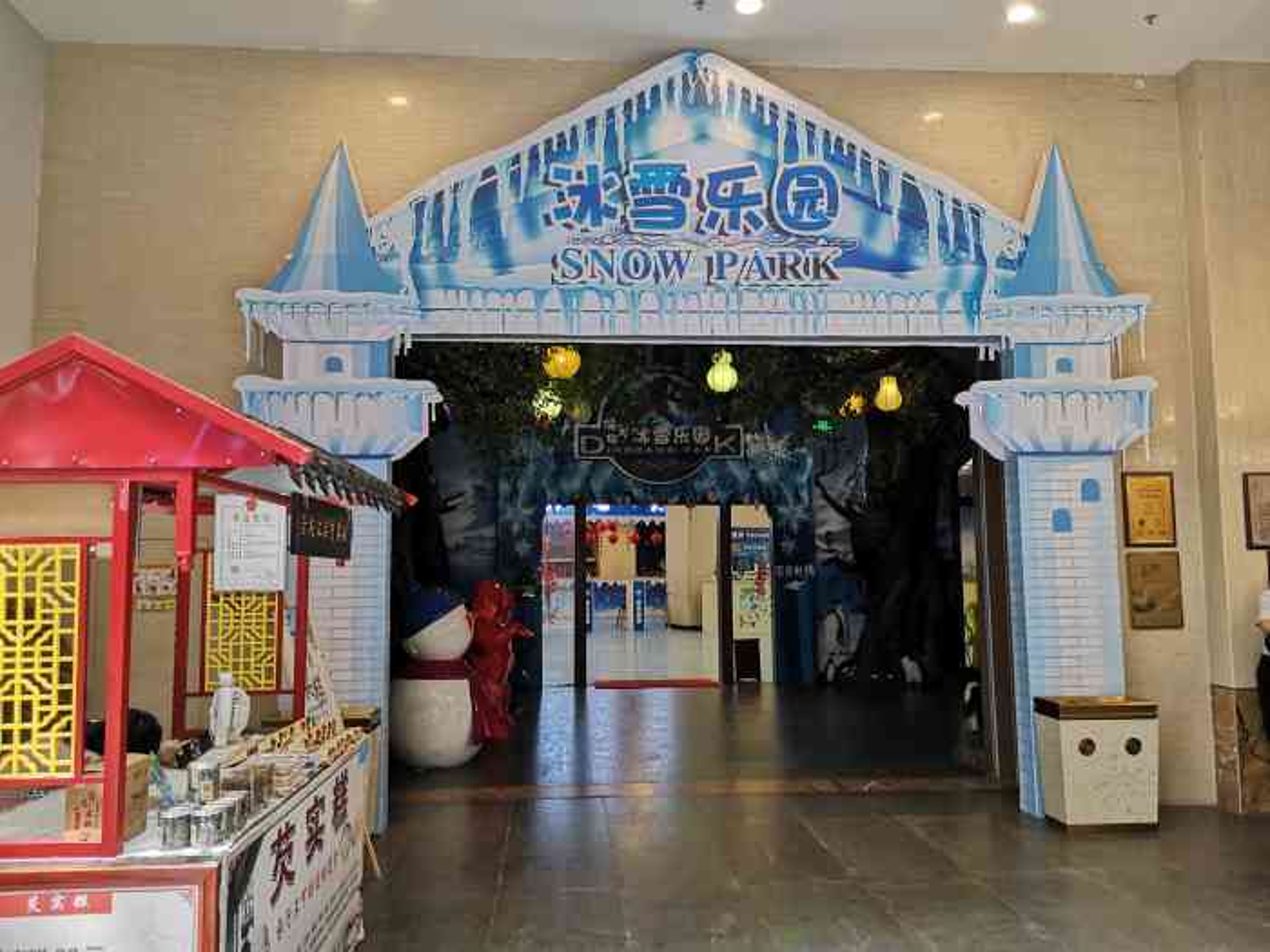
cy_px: 476
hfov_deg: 65.3
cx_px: 635
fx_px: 991
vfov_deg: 51.4
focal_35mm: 27
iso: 64
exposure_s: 1/50
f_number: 1.8
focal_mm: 3.95
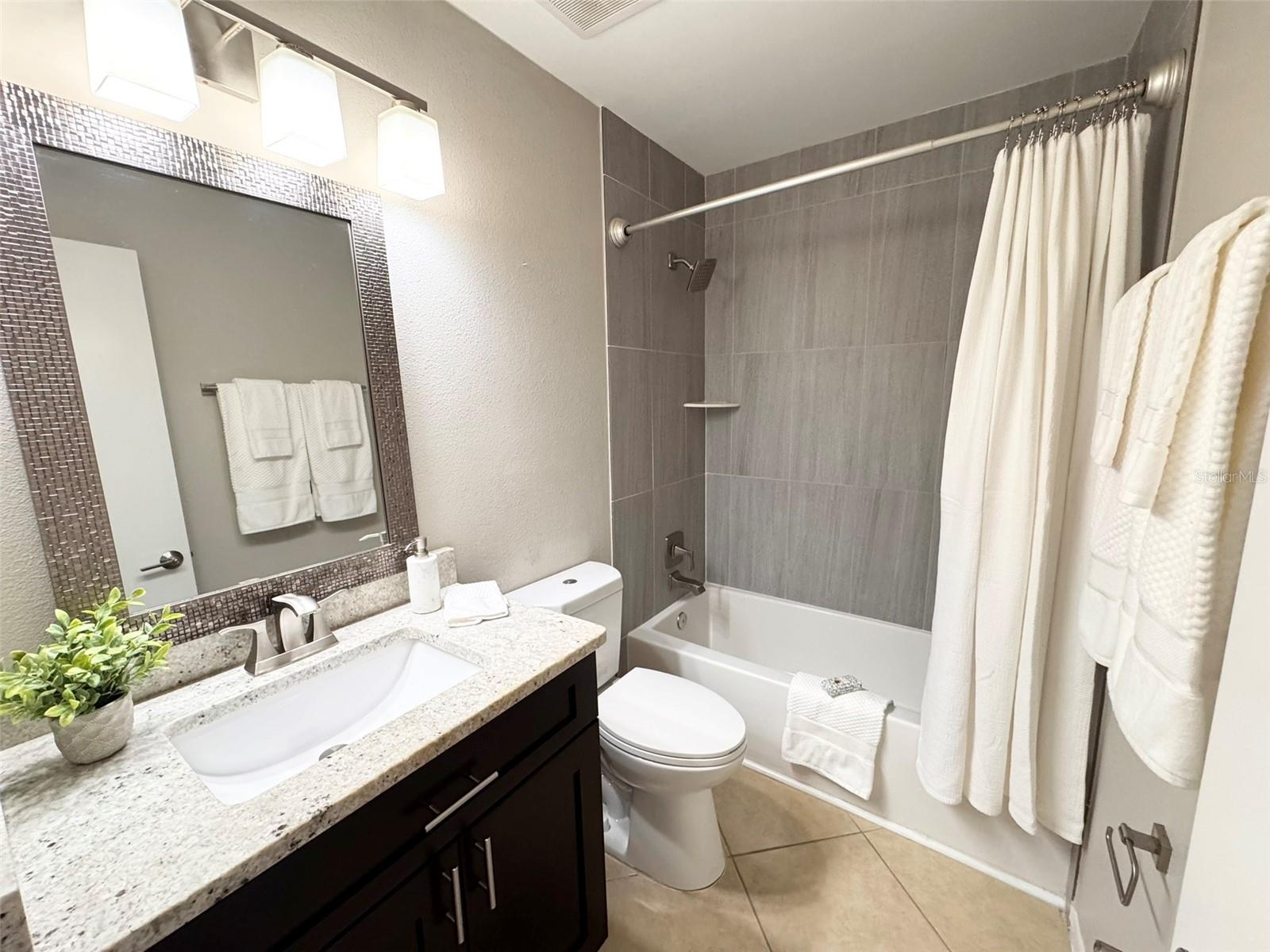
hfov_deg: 102.1
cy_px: 476
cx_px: 635
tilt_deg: -9.9
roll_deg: +0.7
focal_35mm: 14
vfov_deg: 85.7
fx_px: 514
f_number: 2.2
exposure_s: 1/120
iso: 250
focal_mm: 2.22
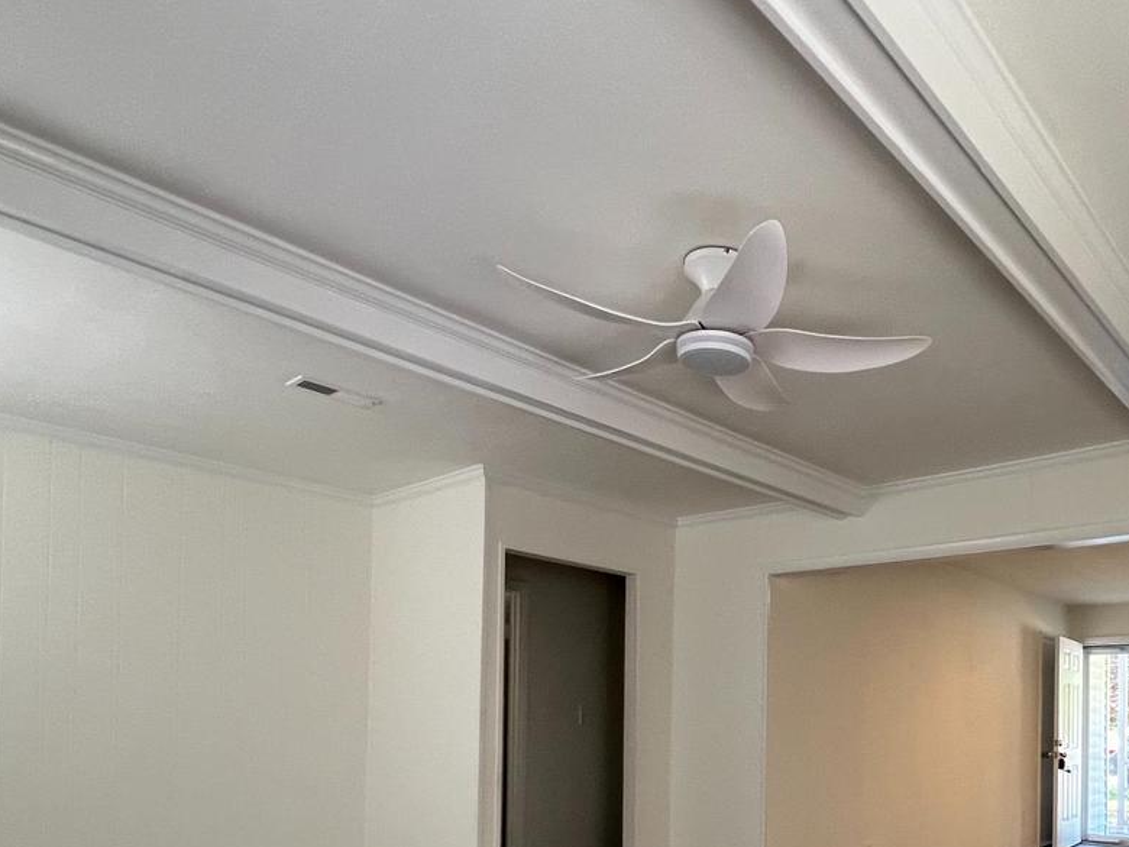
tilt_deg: +1.8
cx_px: 780
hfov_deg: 68.9
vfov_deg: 52.4
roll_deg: -0.4
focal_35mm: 24
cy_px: 701
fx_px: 783
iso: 160
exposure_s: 1/99
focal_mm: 1.57
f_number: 1.8
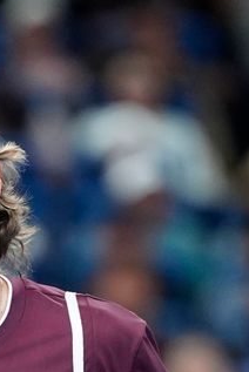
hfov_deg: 2.8
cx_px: -63
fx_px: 5010
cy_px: 563
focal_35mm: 484
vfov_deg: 4.2
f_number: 2
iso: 2000
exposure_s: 1/2000
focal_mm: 150
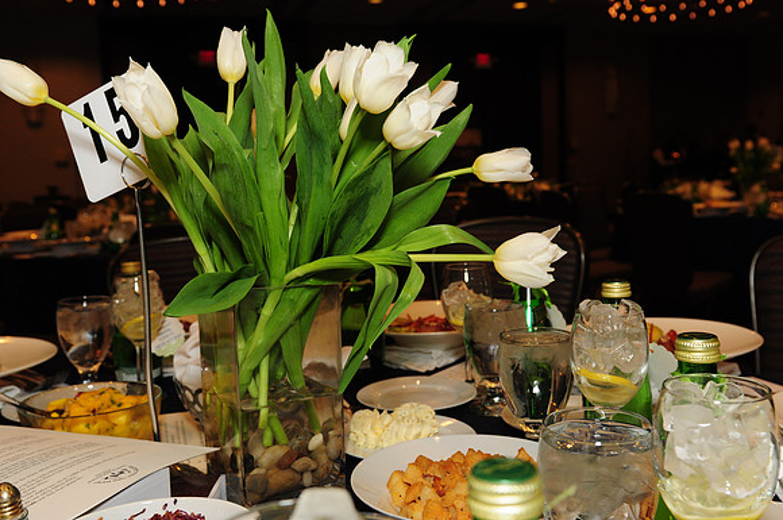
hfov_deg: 53.2
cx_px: 392
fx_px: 782
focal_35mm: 36
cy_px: 260
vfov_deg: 36.8
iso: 500
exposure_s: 1/60
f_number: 5
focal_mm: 24
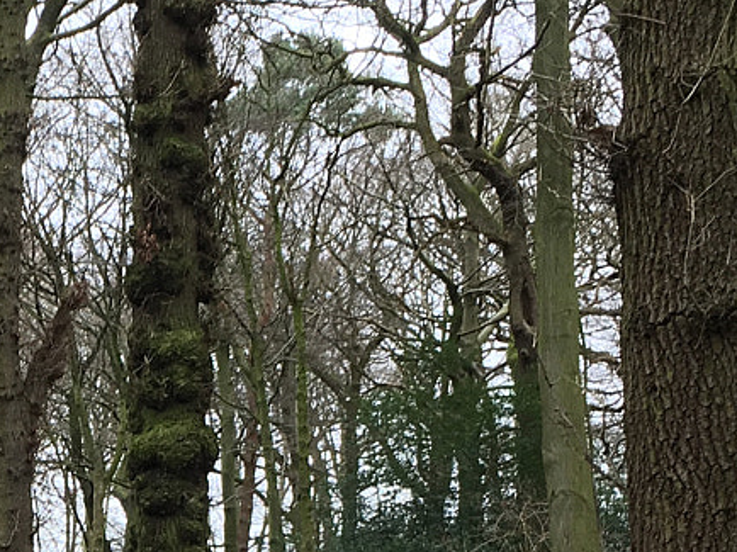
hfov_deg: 17.7
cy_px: 618
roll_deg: -0.1
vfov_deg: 13.5
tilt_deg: +2.4
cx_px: -92
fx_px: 2277
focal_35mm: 107
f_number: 2.2
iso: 25
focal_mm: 4.15
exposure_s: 1/50
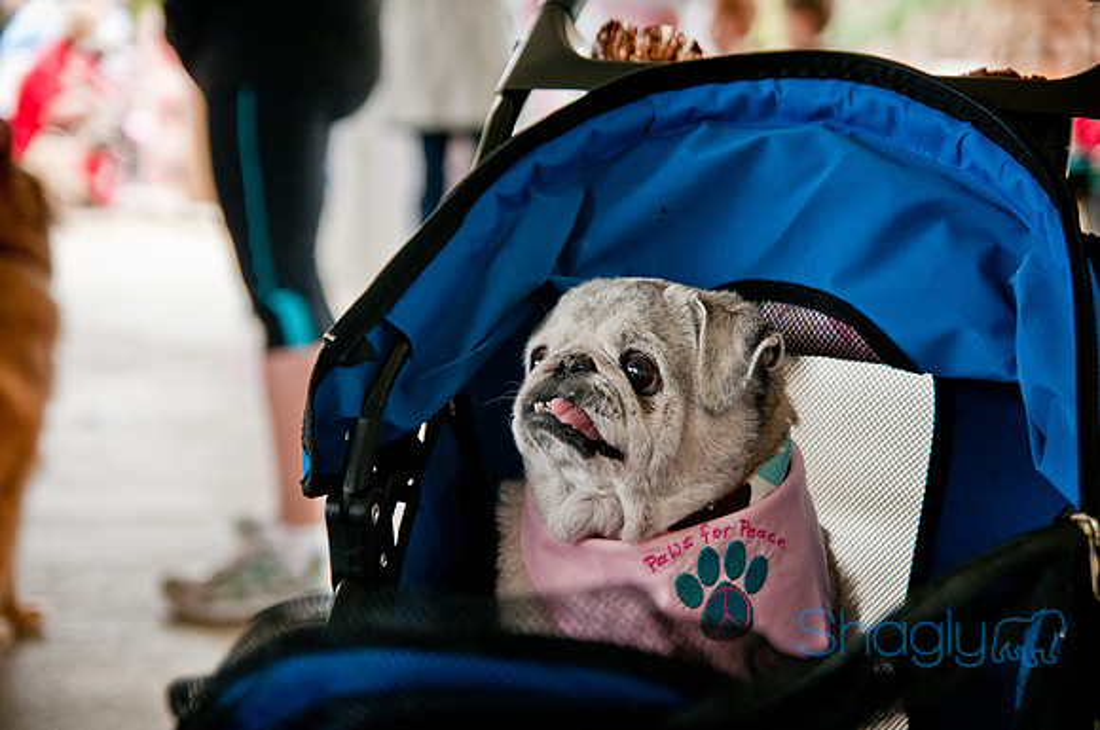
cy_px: 365
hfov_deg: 27.0
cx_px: 550
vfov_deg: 18.1
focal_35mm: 75
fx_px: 2288
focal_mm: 50
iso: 500
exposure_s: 1/200
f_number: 2.8
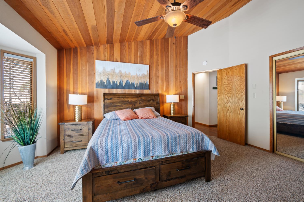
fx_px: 118
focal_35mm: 14
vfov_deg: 81.1
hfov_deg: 104.3
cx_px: 152
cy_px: 101
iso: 250
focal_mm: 14
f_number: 9
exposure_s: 1/1.25
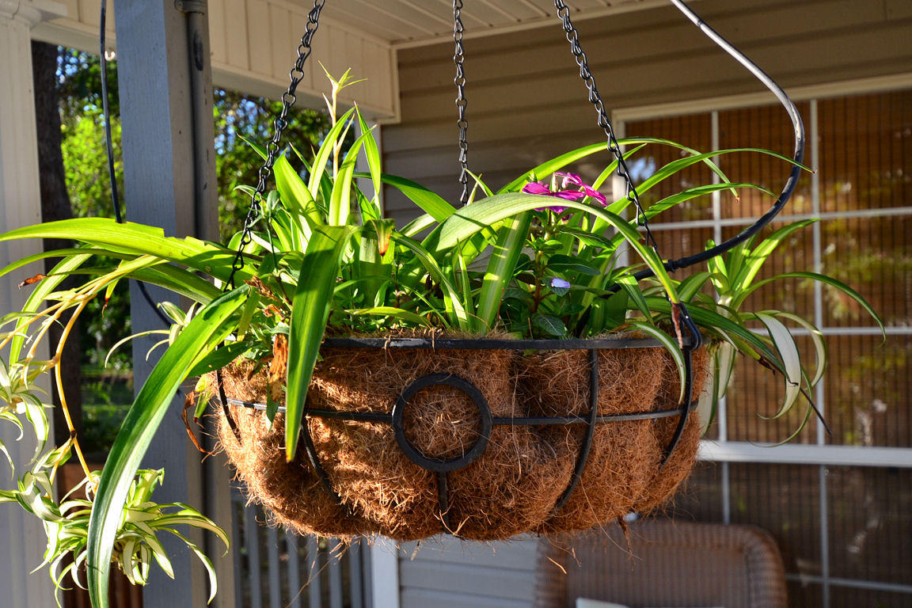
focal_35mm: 36
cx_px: 456
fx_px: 912
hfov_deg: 53.1
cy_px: 304
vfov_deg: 36.9
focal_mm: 24
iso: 125
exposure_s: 1/60
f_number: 5.6
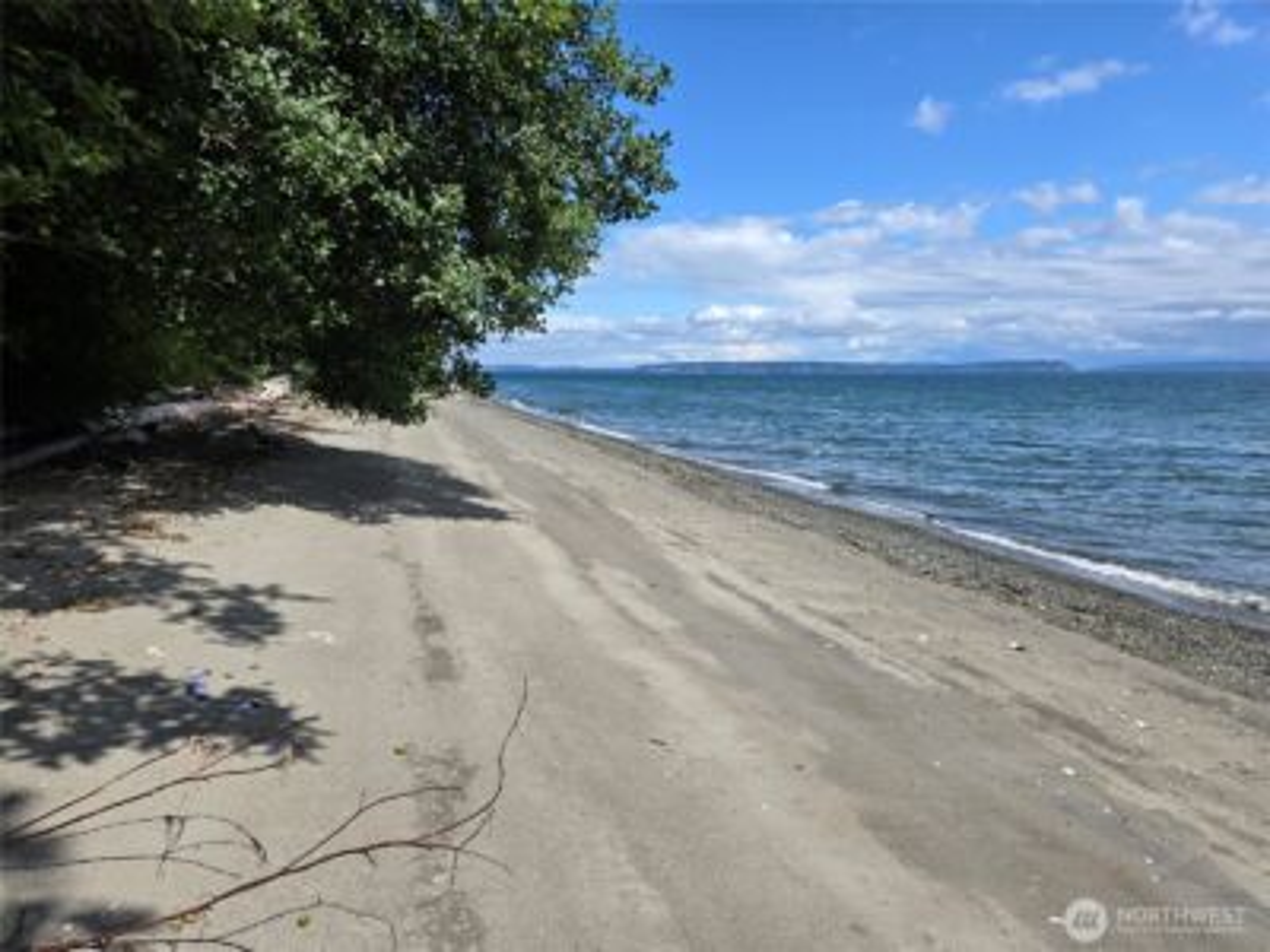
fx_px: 844
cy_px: 476
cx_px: 635
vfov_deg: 58.9
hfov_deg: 73.9
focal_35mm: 23
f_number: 1.8
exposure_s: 1/2339
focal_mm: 5.4
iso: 25
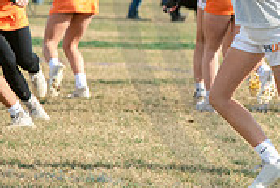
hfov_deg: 3.5
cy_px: -23
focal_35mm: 586
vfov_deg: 2.4
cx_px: 400
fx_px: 4566
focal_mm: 175
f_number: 5
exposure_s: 1/1600
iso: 250
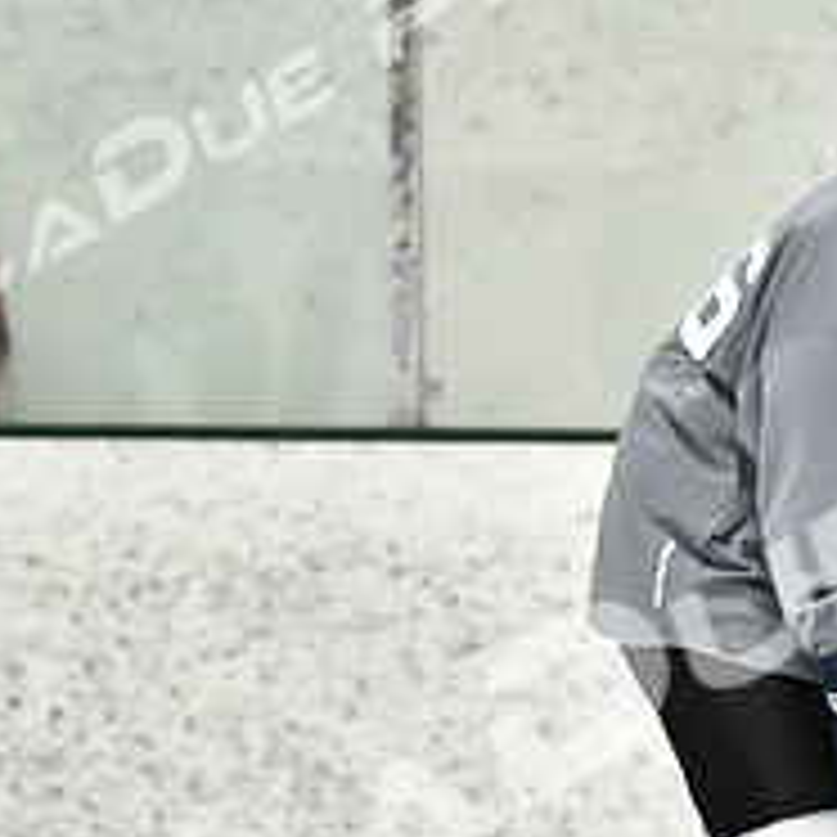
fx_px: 21721
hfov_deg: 2.2
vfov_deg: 2.2
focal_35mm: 794
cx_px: 756
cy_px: 578
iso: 5000
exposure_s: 1/1250
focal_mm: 200
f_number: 2.8
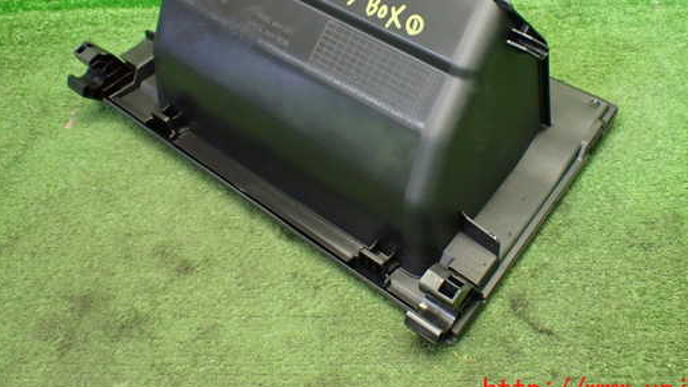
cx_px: 384
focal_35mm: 38
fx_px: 693
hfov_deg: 52.7
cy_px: 108
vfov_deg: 30.8
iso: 800
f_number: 2.3
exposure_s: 1/60
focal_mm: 5.4
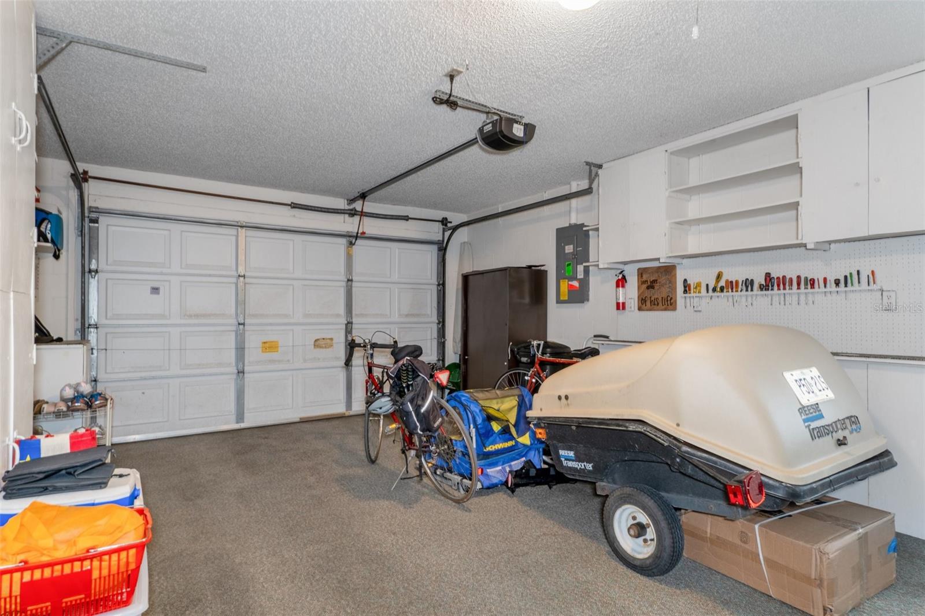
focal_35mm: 18
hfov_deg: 90.0
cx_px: 462
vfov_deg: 67.4
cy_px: 308
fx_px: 462
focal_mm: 12
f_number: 8
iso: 320
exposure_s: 1/3
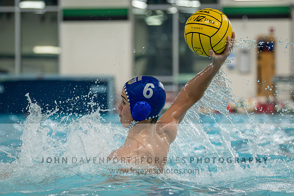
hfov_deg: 14.5
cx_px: 147
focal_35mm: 142
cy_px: 103
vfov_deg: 9.7
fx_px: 1158
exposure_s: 1/1000
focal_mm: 135
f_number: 4
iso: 9000
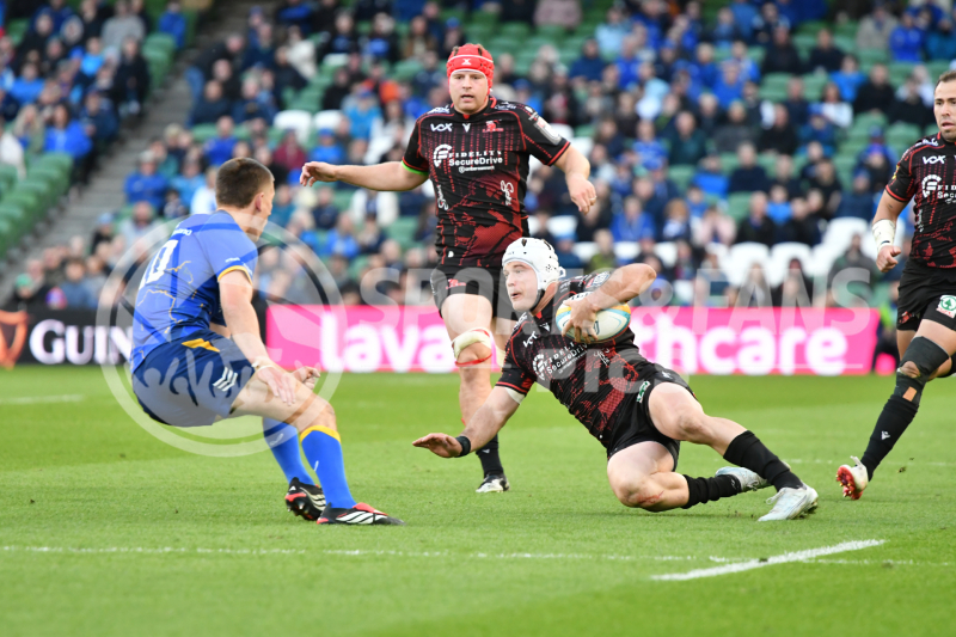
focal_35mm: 420
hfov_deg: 4.9
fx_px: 11150
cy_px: 318
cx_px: 478
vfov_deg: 3.3
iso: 2800
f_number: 4
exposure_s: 1/1600
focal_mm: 280
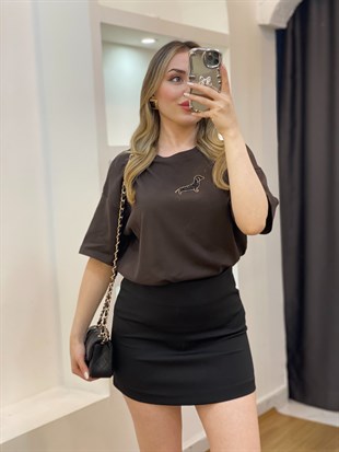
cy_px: 226
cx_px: 170
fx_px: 679
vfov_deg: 36.8
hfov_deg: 28.0
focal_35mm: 52
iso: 100
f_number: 2
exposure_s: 1/100
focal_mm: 6
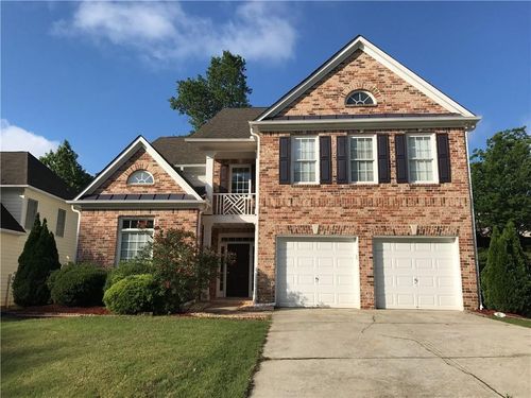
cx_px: 266
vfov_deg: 49.7
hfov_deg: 63.4
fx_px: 430
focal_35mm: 28
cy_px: 199
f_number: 1.8
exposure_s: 1/2660
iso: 20
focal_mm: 3.99
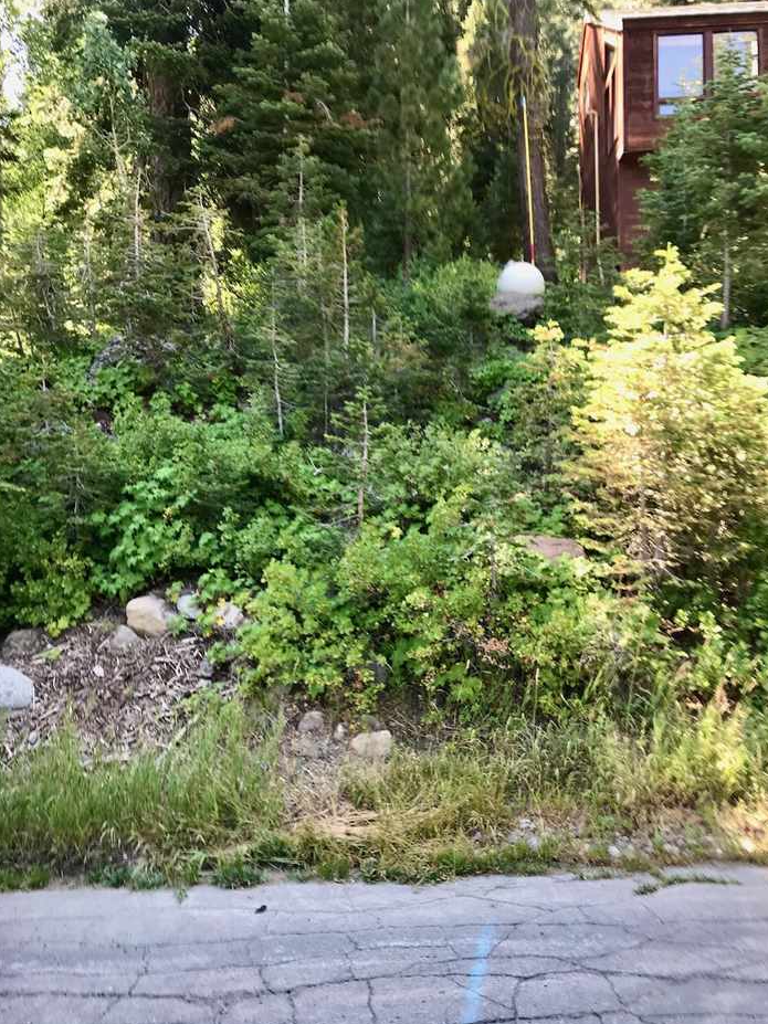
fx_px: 858
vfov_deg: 61.7
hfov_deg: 48.2
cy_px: 509
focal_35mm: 29
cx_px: 393
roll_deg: +1.8
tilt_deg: +1.2
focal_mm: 3.99
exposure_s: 1/108
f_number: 1.8
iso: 20
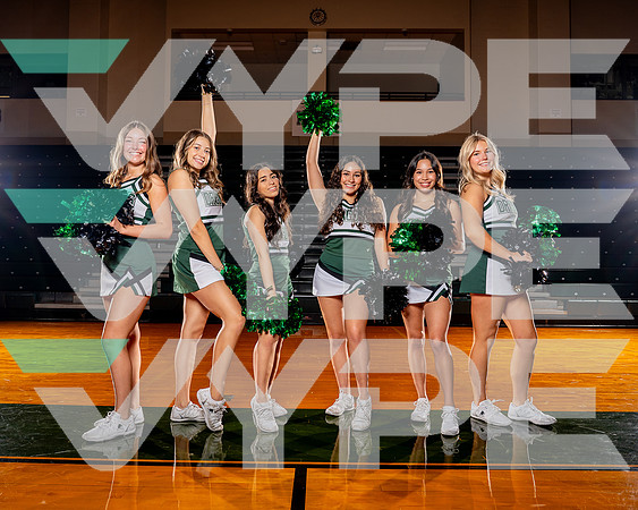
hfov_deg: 61.5
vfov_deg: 50.9
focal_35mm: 28
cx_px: 306
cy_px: 249
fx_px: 536
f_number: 5.6
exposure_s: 1/250
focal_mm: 24
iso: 160
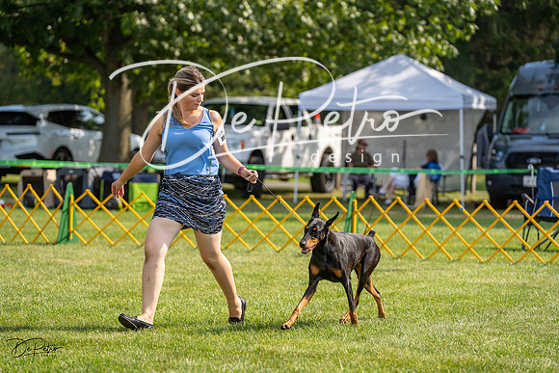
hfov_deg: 15.0
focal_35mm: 137
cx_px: 280
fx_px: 2128
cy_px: 186
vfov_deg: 10.0
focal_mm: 137
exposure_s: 1/1600
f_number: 3.5
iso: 200
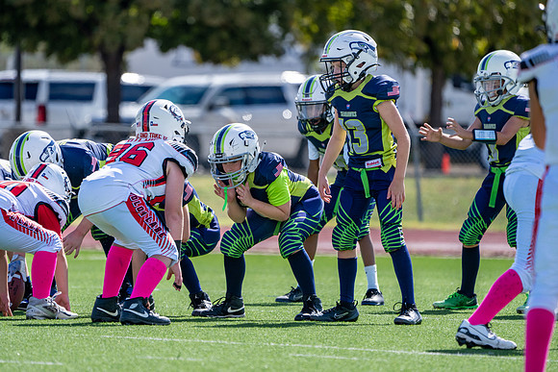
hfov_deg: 4.7
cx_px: 252
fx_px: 6833
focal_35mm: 441
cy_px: 170
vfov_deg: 3.1
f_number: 5.6
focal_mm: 400
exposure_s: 1/2500
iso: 640
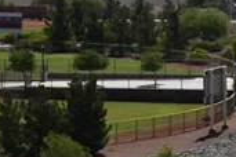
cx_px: -433
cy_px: -109
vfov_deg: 5.0
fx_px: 1770
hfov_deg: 7.0
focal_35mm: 270
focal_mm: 30
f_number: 11
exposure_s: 1/500
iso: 200
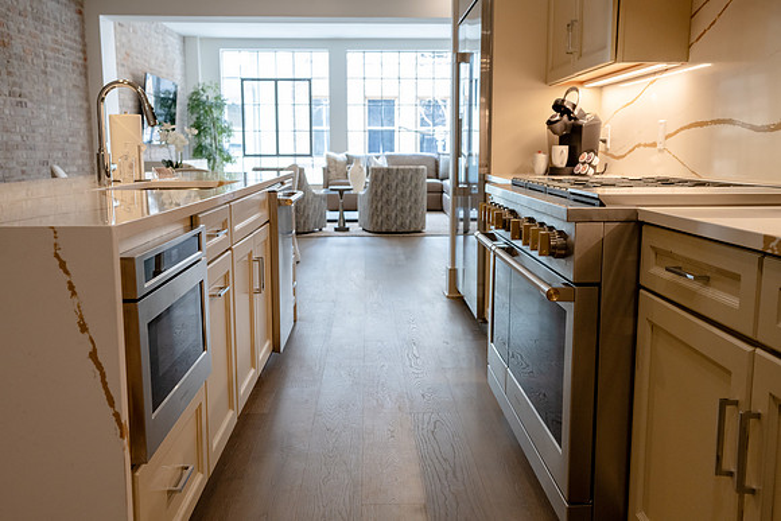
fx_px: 759
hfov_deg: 54.4
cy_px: 260
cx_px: 390
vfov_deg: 37.9
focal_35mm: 35
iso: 800
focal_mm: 35
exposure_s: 1/100
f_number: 5.6
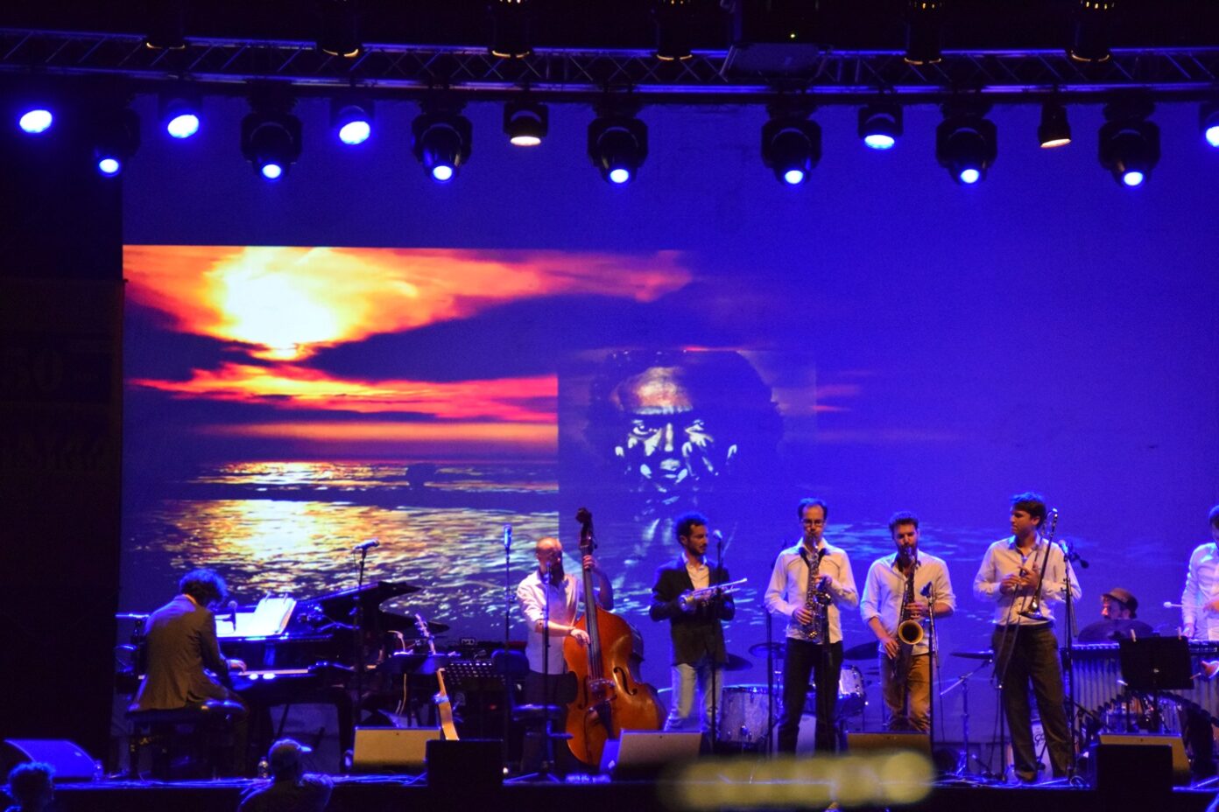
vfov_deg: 10.6
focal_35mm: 129
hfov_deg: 15.9
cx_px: 610
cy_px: 406
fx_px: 4368
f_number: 5.6
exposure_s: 1/125
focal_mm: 86
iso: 6400
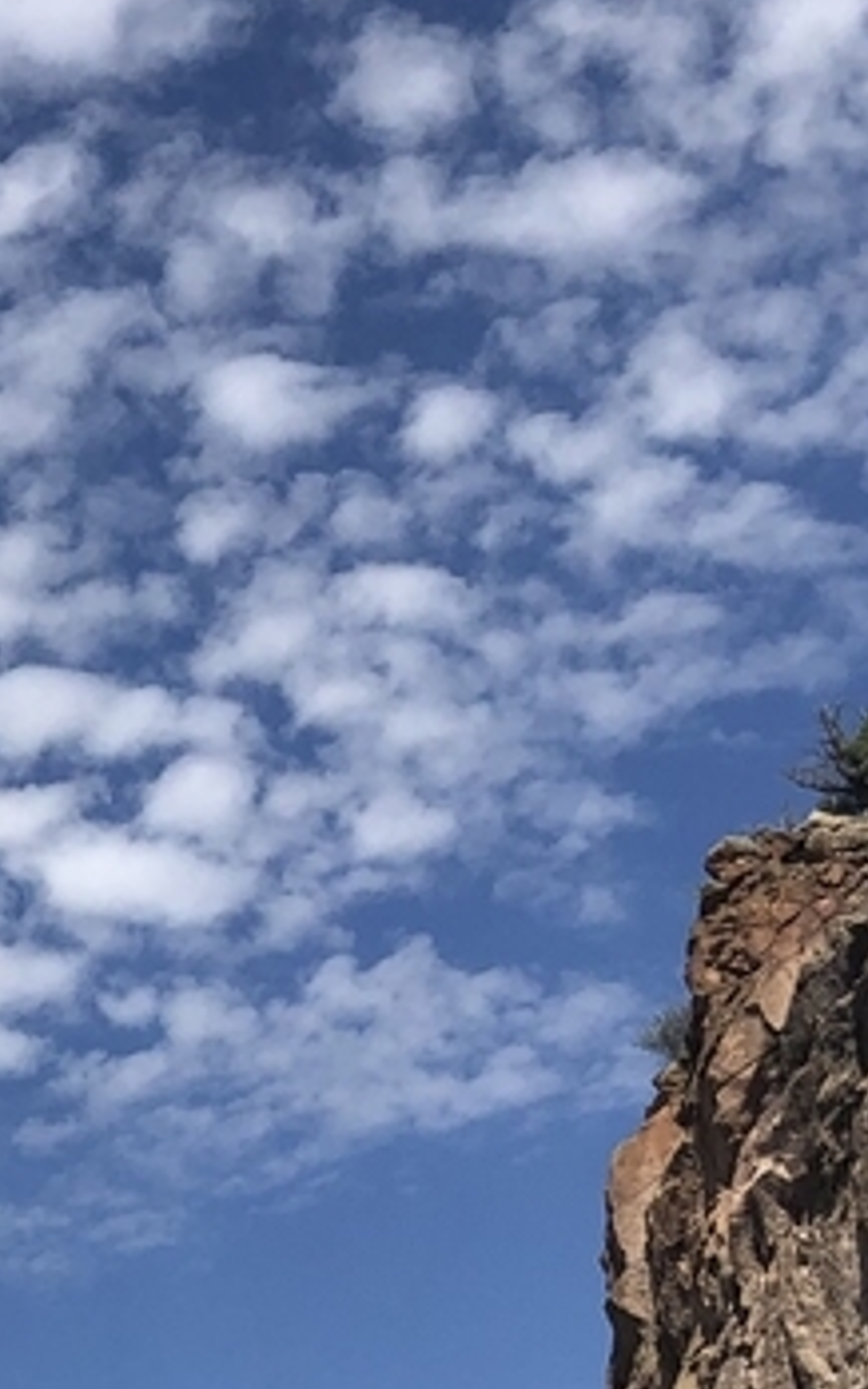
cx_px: -573
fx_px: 3862
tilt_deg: +18.3
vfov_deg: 20.0
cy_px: 1286
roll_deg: -0.3
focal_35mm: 102
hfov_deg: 12.0
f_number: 1.8
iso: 20
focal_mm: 3.99
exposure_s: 1/2857
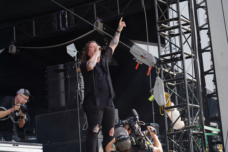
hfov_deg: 20.4
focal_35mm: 100
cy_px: 76
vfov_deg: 13.7
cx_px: 114
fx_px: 633
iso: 100
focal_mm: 100
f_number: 4.5
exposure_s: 1/200
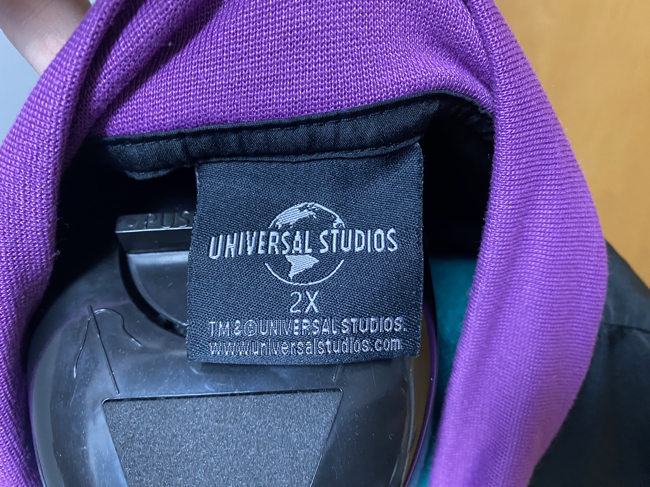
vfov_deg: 54.9
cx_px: 325
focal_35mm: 25
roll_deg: +1.5
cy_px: 244
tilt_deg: -39.7
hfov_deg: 69.4
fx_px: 469
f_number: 1.8
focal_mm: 4.25
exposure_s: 1/40
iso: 500
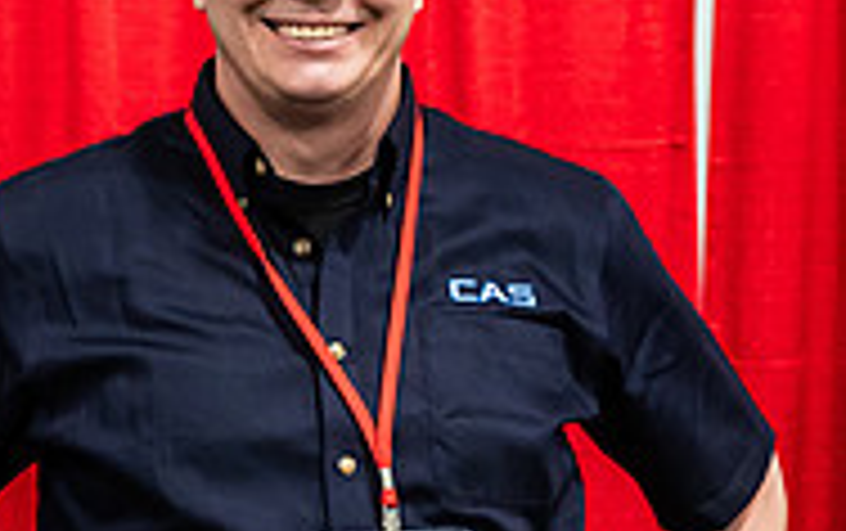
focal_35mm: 108
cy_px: 369
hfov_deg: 19.2
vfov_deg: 12.1
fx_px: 2493
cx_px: 343
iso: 4000
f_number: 4
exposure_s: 1/200
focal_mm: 32.5
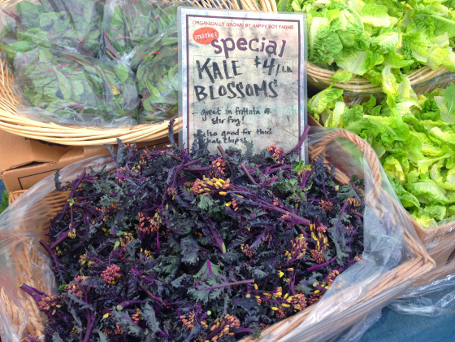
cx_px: 228
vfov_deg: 42.9
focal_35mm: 33
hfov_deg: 55.4
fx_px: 434
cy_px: 171
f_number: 2.4
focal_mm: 4.13
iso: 50
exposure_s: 1/153
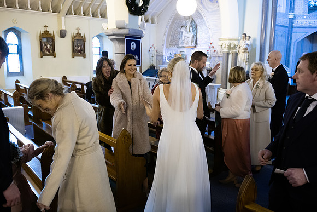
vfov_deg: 41.1
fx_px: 282
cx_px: 158
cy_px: 106
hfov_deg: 58.7
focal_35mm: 32
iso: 1250
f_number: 3.5
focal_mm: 32
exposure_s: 1/160
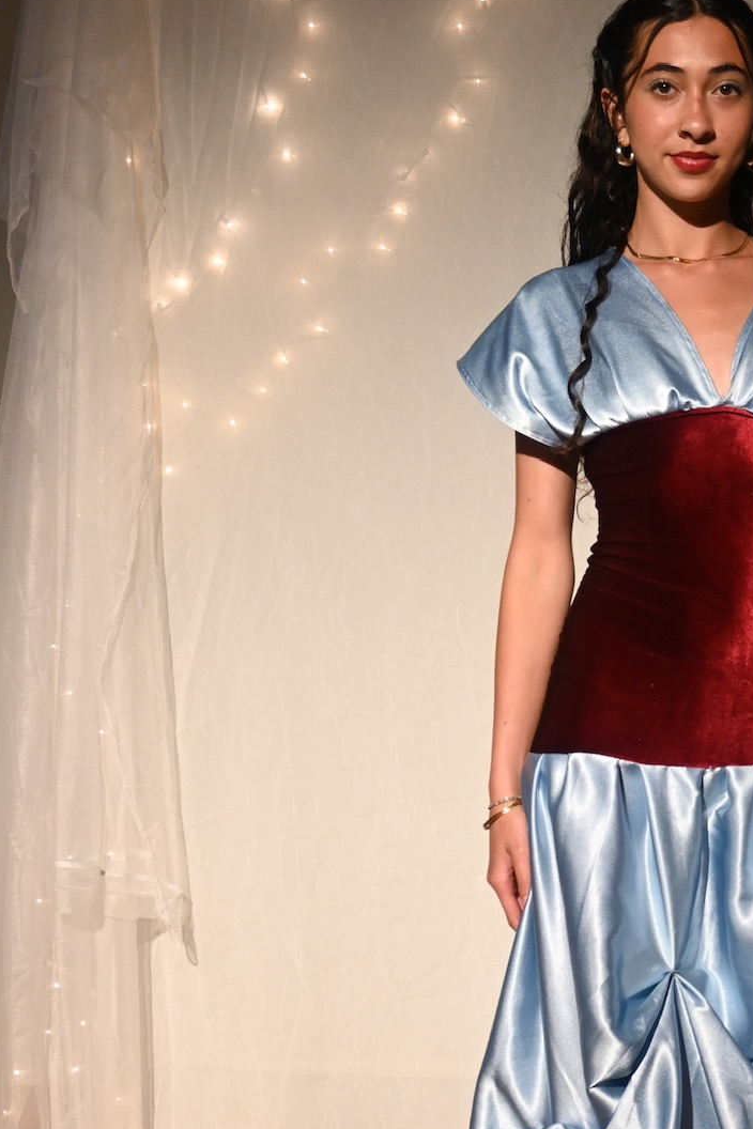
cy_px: 677
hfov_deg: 18.4
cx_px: 765
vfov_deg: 28.0
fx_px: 2259
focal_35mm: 72
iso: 720
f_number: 4
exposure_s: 1/125
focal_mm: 22
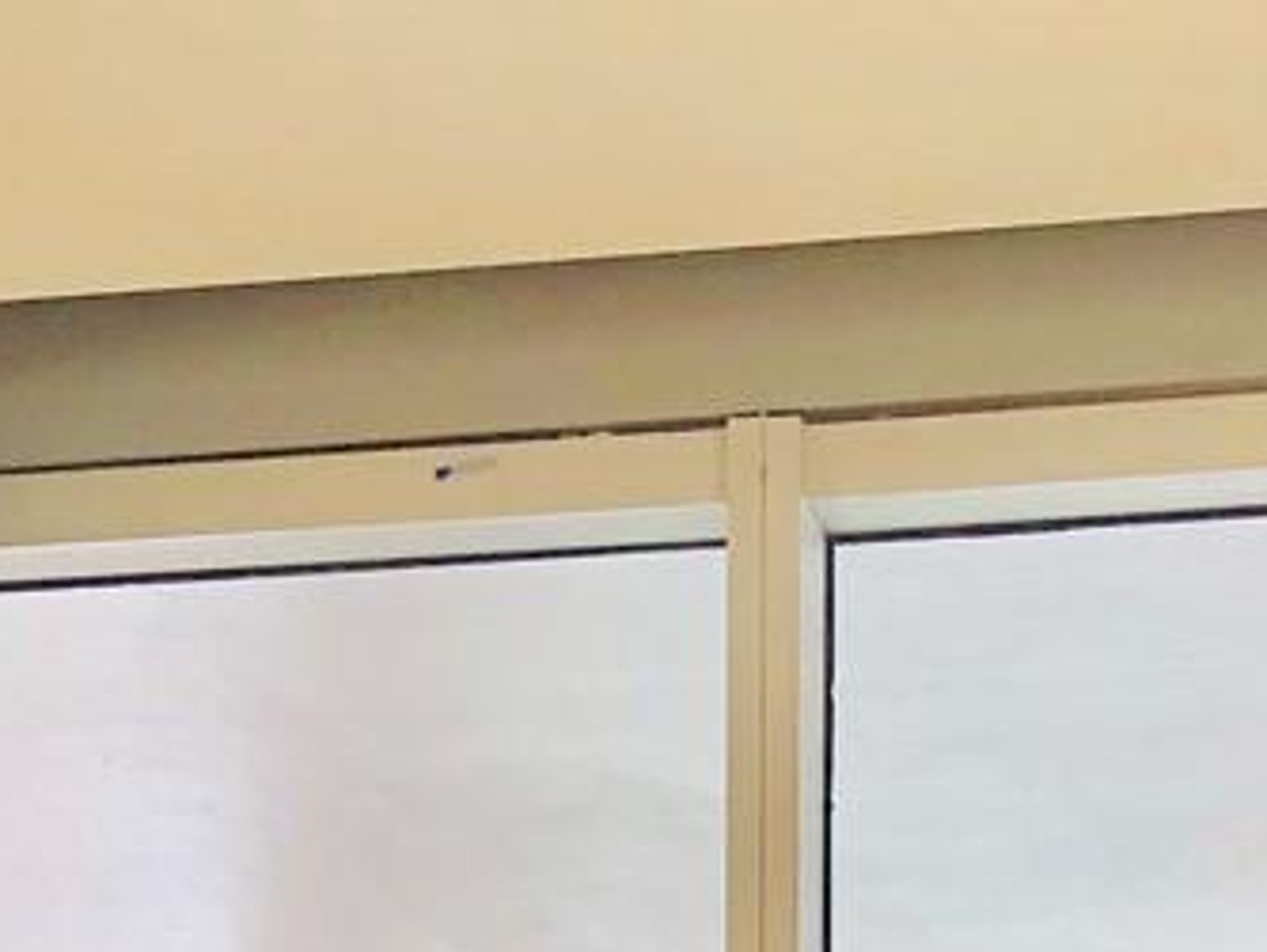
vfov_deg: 10.0
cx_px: 679
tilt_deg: +0.3
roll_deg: -0.2
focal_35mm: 134
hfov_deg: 14.7
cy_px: 2090
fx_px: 4908
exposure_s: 1/120
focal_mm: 4
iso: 50
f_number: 1.8
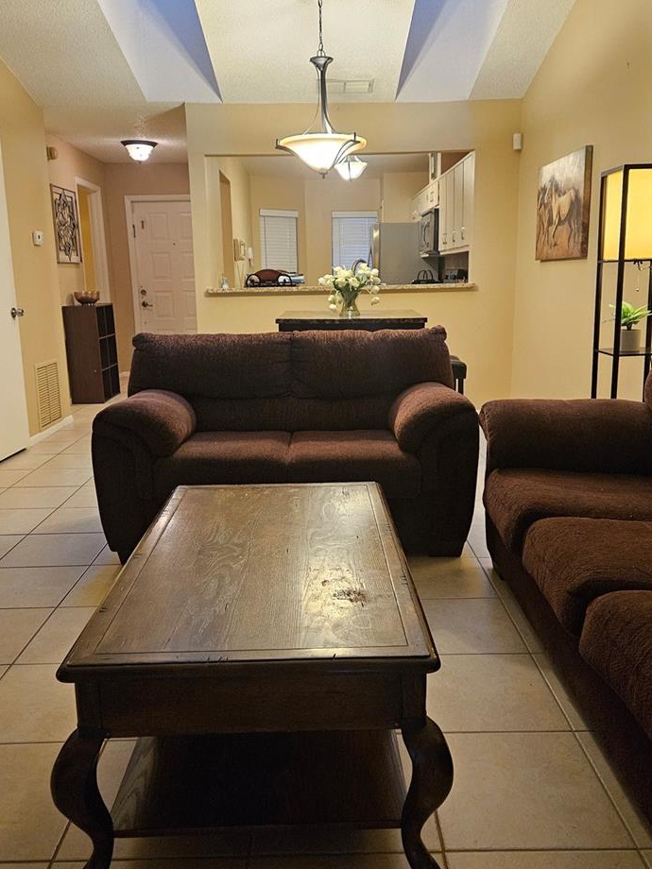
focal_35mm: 30
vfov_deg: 60.0
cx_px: 325
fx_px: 753
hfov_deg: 46.8
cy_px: 430
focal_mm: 5.4
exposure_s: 1/60
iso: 500
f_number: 1.8
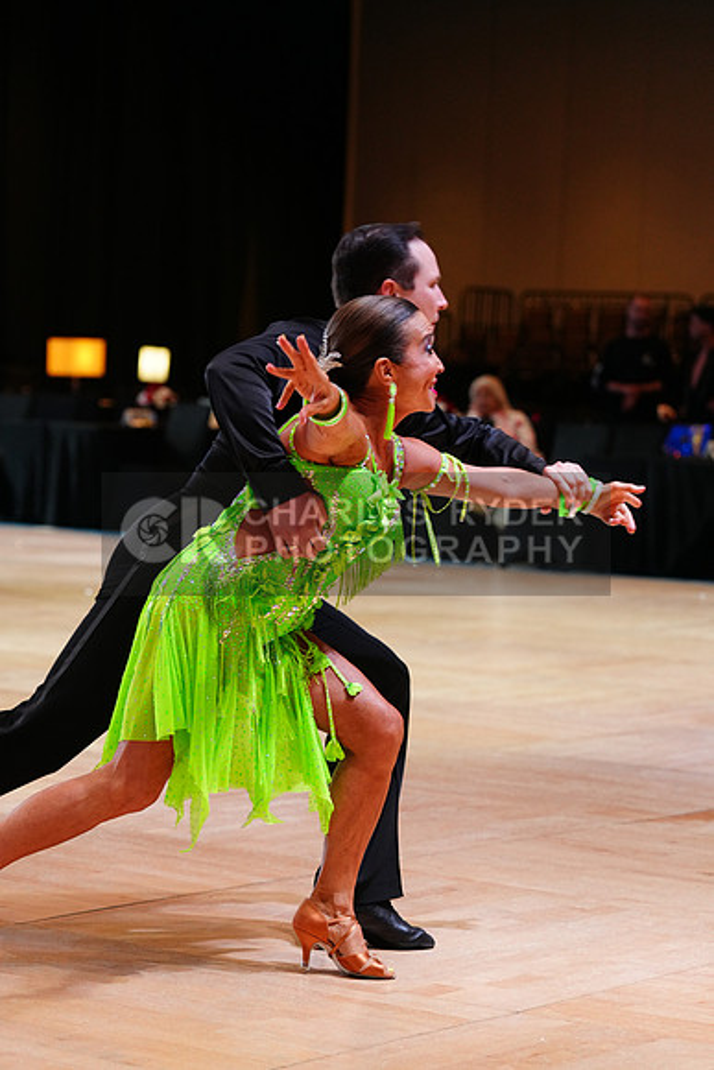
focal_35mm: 102
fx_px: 3032
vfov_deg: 20.0
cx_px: 357
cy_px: 535
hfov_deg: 13.4
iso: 2500
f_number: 4
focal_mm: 102
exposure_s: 1/250
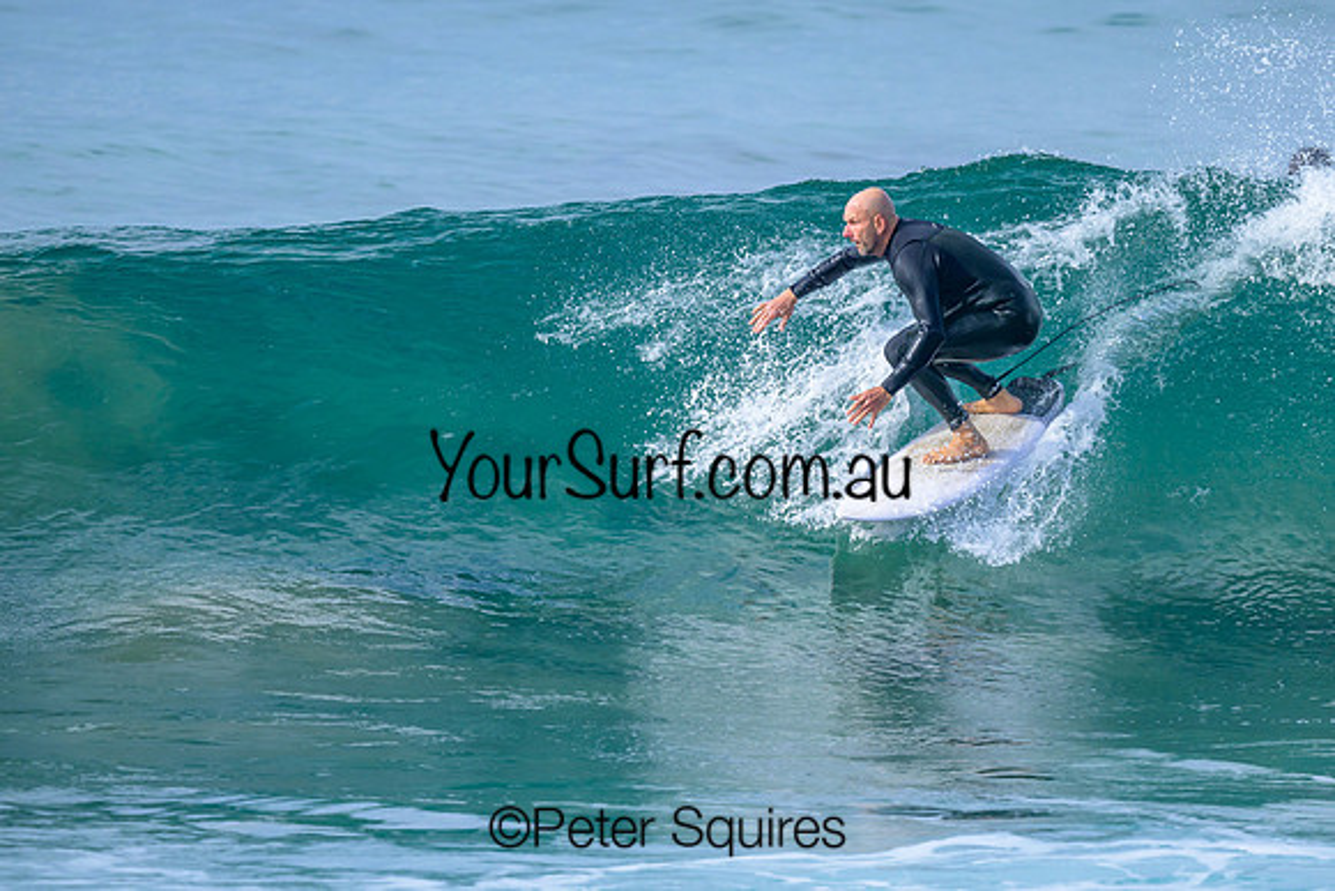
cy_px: 353
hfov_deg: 1.9
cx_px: 844
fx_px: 39390
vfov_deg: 1.3
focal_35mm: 1062
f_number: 6.3
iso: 450
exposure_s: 1/1600
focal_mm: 800
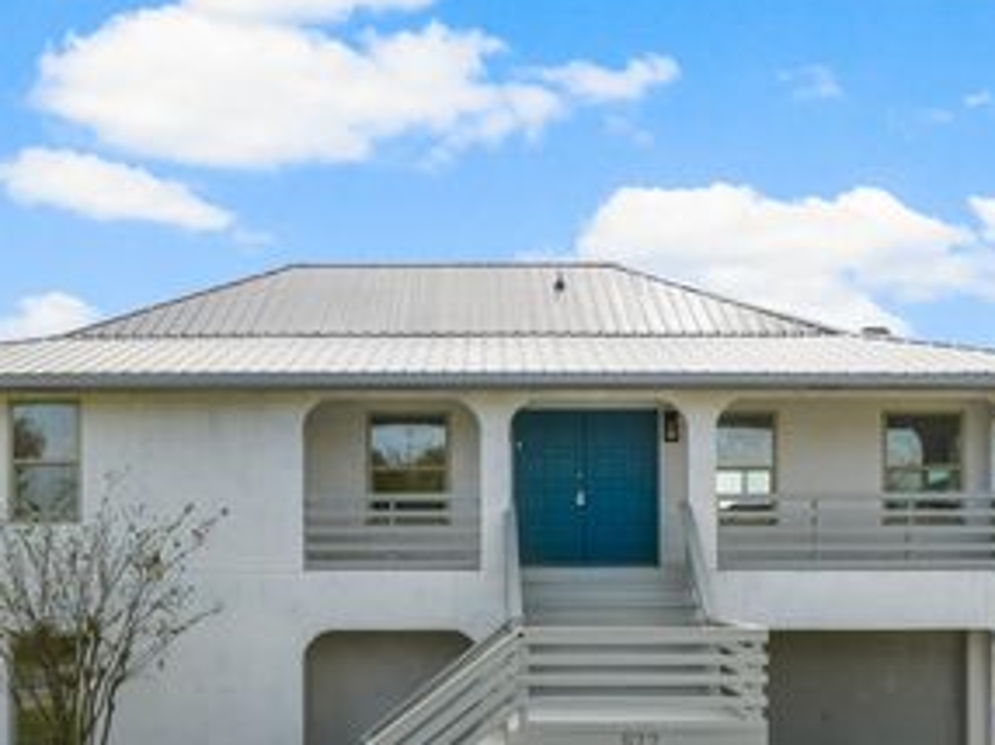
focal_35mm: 42
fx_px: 1206
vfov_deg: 33.6
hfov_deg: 44.8
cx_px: 466
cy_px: 564
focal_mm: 12.29
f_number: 3.5
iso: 100
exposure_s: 1/500
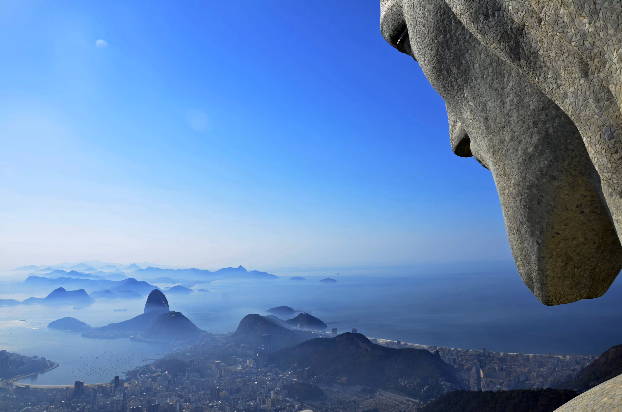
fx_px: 466
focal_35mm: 27
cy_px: 206
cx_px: 311
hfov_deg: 67.5
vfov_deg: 47.7
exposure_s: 1/320
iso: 100
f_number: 9
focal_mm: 18
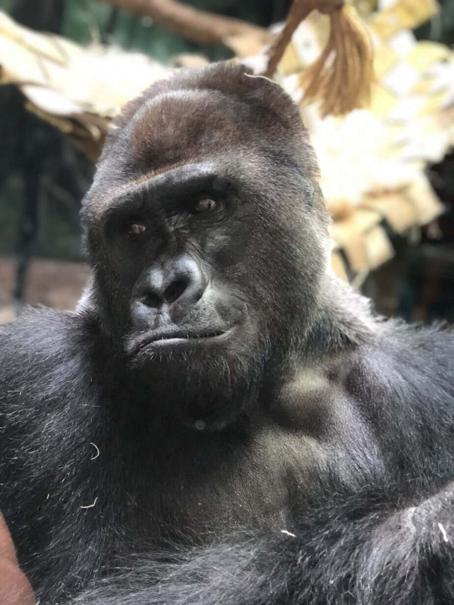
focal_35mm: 57
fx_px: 997
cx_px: 227
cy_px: 302
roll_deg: -11.7
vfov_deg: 33.8
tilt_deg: -11.5
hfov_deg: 25.7
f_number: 2.8
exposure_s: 1/60
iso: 1000
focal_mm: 6.6
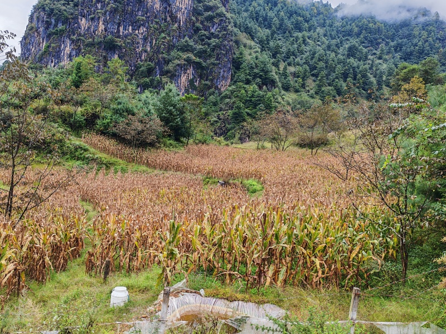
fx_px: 374
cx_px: 223
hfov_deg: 61.7
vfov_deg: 48.2
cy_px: 167
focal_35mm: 29
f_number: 1.9
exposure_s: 1/370
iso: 50
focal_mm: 6.12
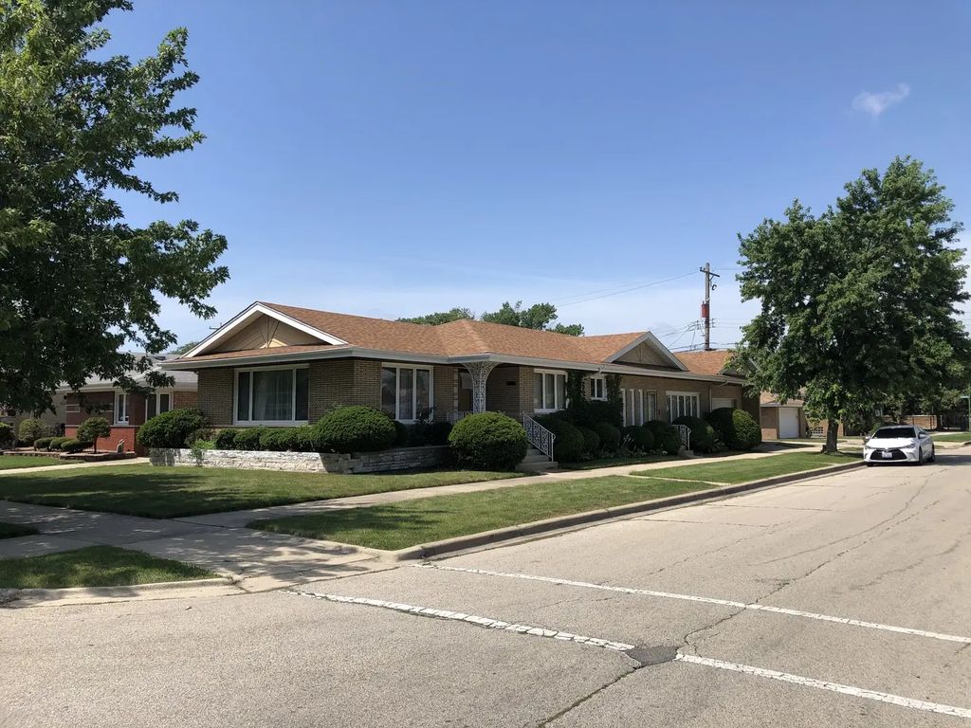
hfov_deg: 63.4
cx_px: 486
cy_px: 364
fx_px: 785
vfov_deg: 49.7
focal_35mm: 28
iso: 20
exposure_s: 1/2114
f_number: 1.8
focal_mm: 3.99
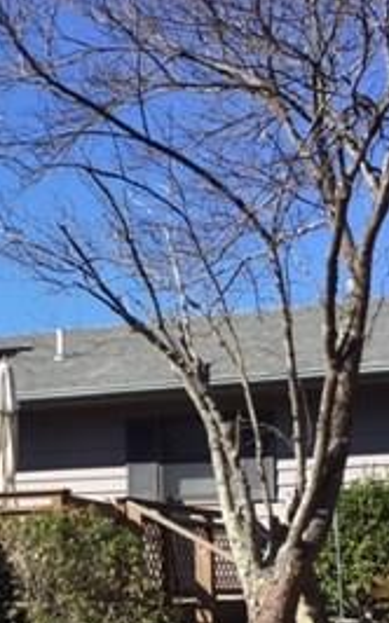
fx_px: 1341
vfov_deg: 25.8
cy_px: 466
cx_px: -40
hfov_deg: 16.0
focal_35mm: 79
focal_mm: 3.3
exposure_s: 1/776
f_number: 2.4
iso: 25
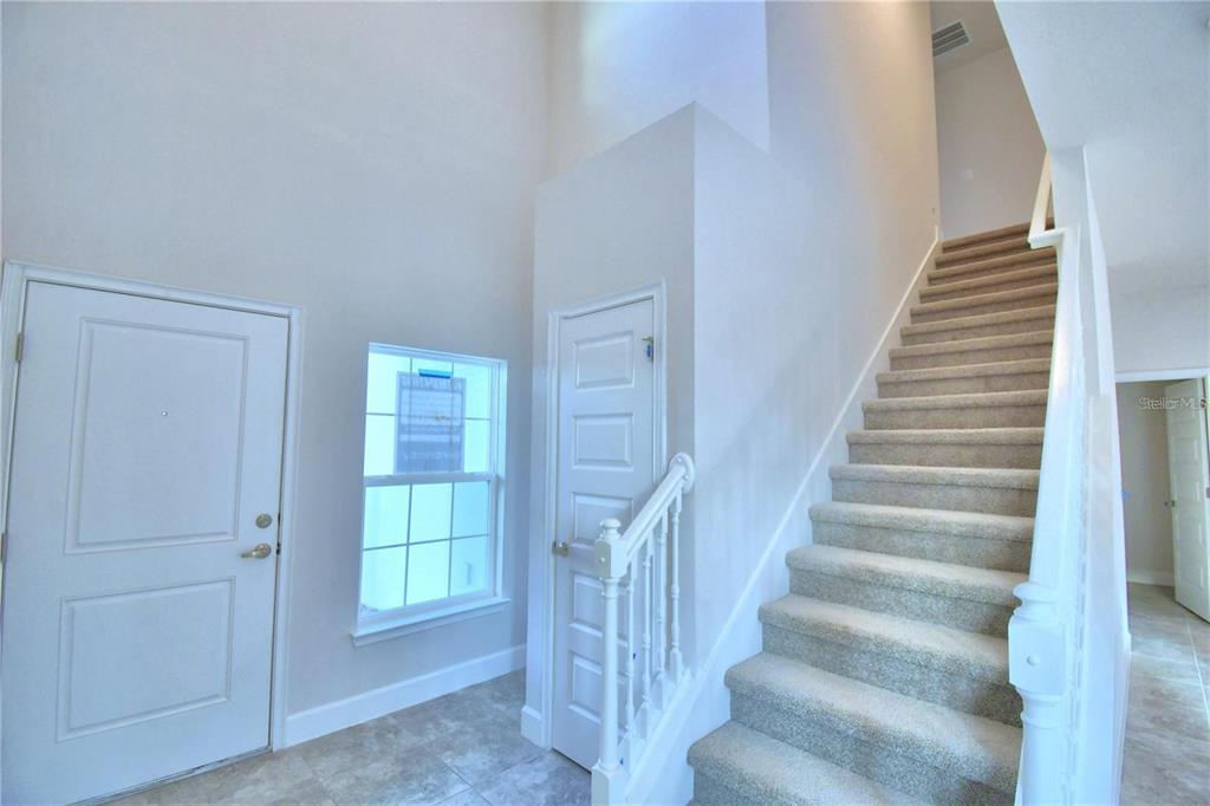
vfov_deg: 77.3
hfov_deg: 100.4
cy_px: 403
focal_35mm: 15
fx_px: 504
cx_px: 605
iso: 400
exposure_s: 1/80
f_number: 4.5
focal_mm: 10
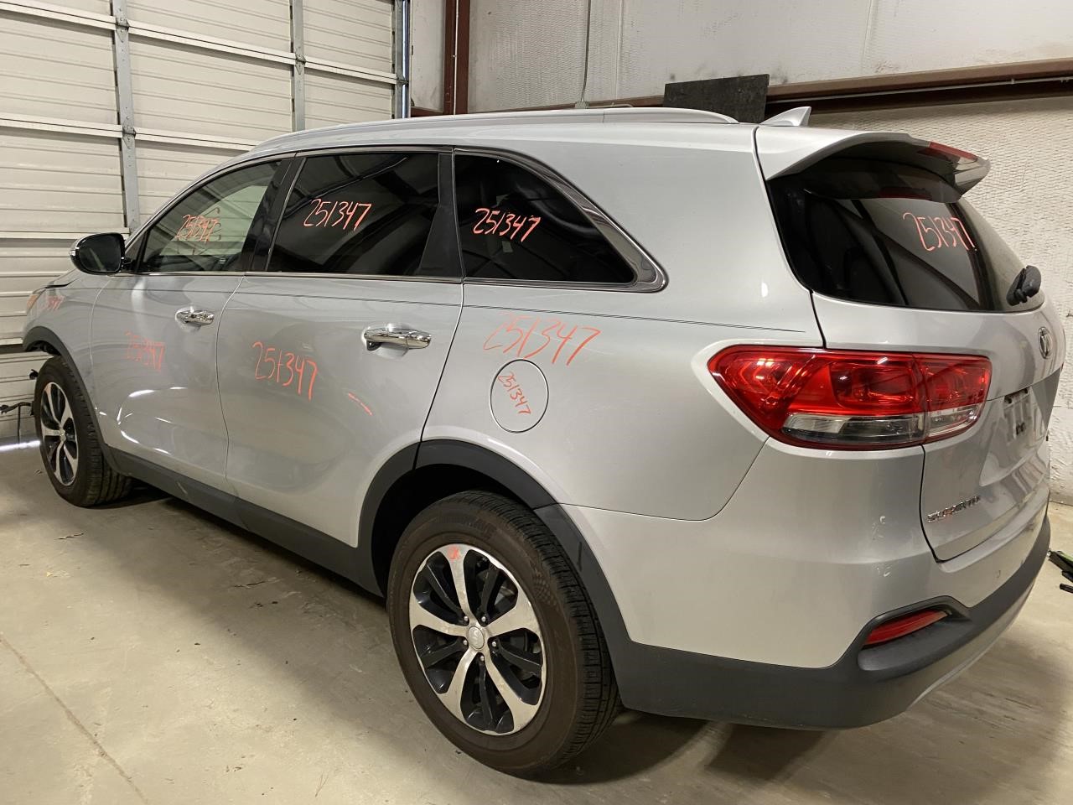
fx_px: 806
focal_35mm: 26
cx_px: 536
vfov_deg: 53.1
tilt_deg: -12.8
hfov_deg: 67.3
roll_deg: -2.4
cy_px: 402
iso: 200
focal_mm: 4.25
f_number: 1.8
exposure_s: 1/60
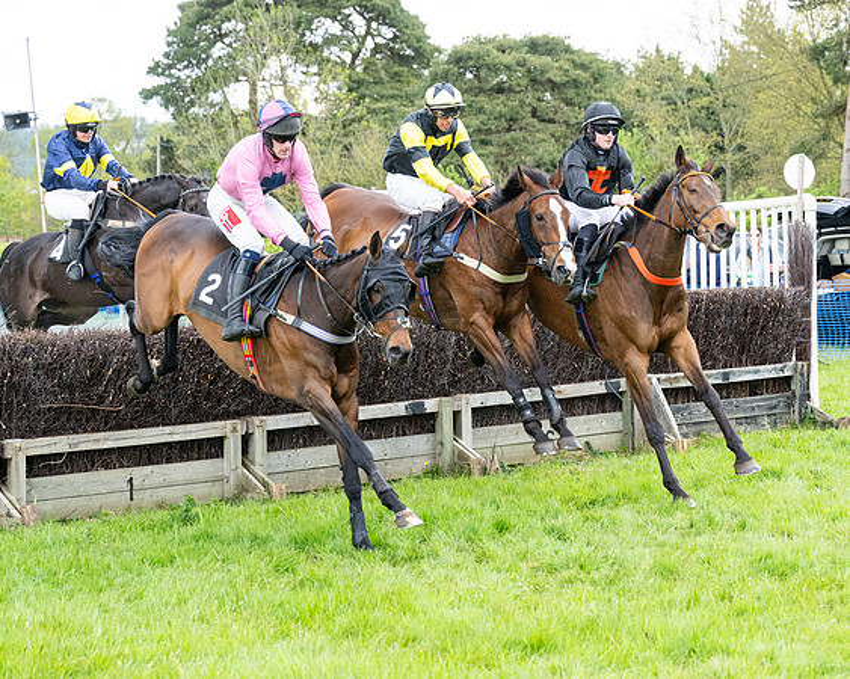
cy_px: 351
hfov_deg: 19.3
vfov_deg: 15.5
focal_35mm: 99
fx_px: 2495
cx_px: 442
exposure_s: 1/1600
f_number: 4
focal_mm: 70
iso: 1000
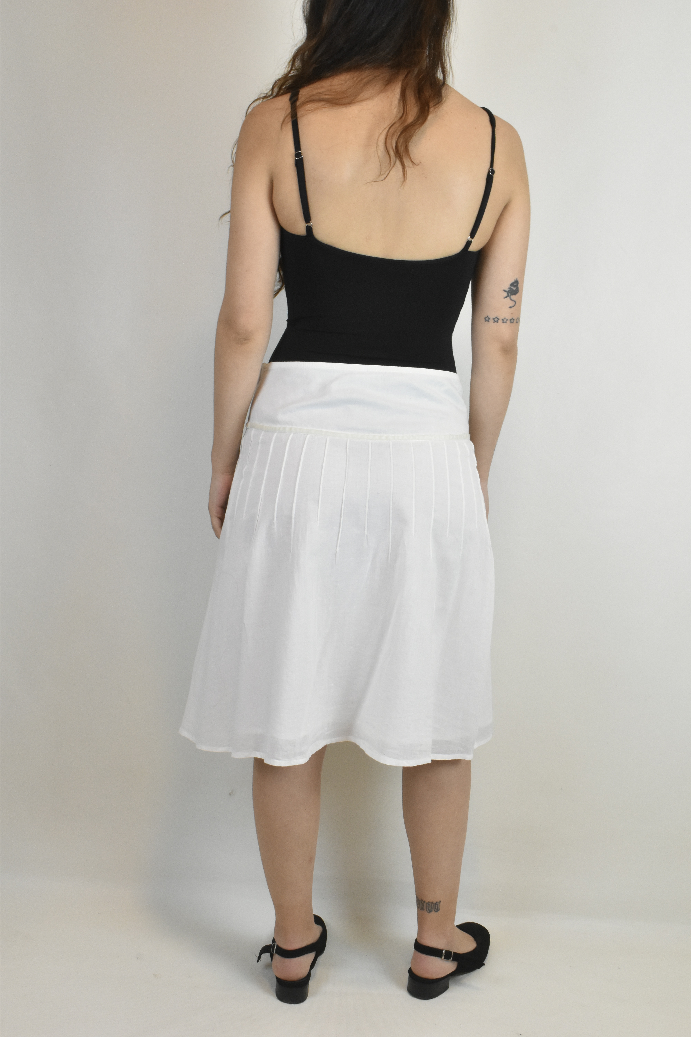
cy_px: 518
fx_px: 1209
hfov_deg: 31.9
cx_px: 346
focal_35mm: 42
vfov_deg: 46.4
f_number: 18
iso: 1600
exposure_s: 1/40
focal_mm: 28
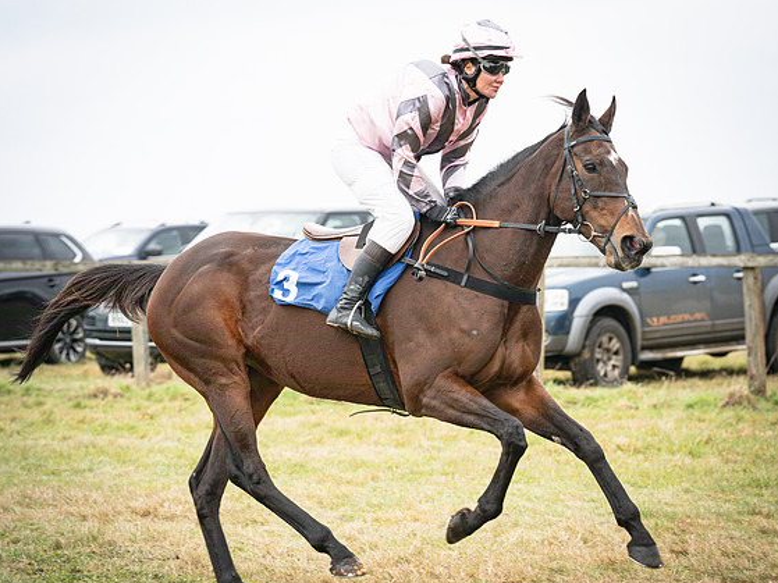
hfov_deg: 12.6
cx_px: 389
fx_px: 3528
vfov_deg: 9.4
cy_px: 309
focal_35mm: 157
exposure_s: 1/1000
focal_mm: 135
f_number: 4.5
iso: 500
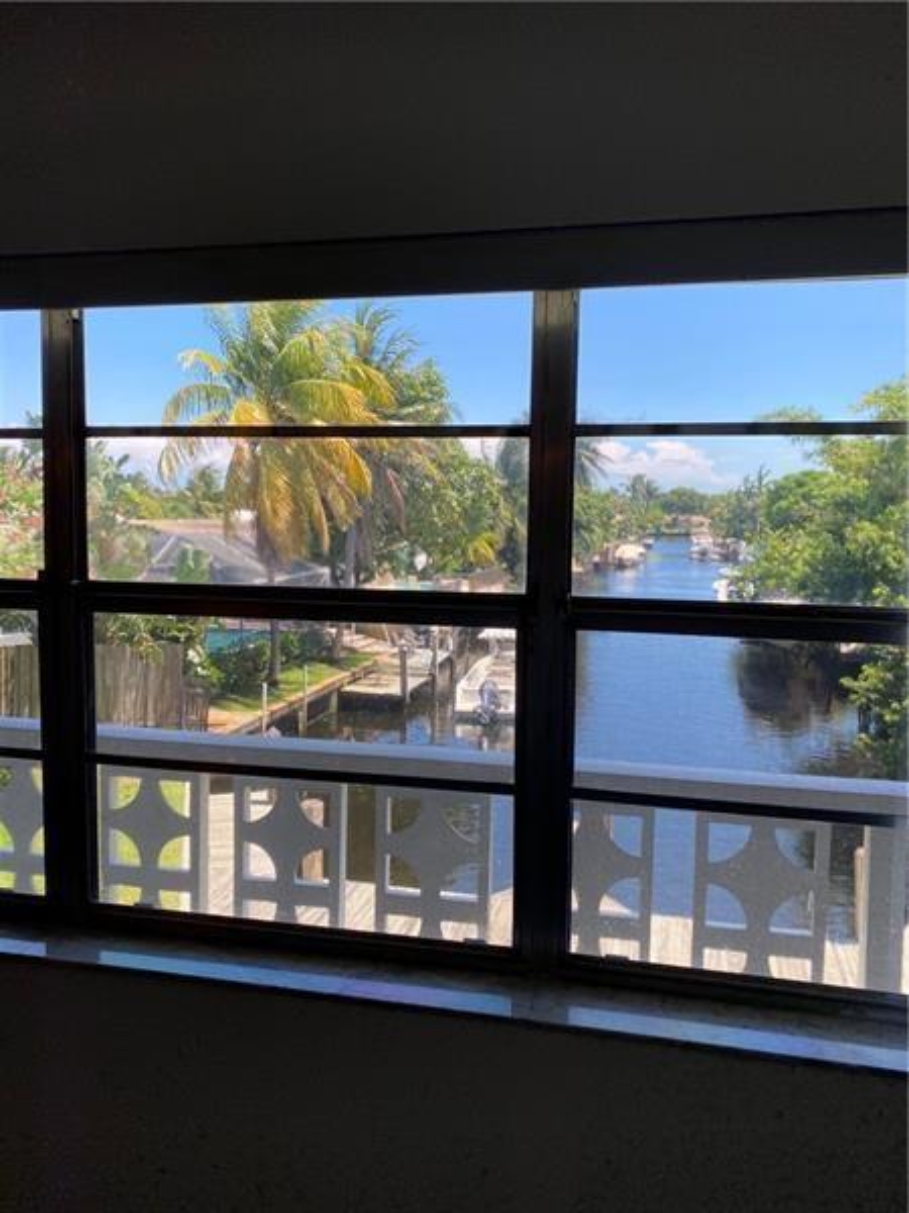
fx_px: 910
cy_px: 606
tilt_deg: -3.4
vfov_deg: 67.3
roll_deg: -2.8
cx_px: 454
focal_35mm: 26
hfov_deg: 53.1
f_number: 1.8
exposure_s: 1/654
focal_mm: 4.25
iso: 32
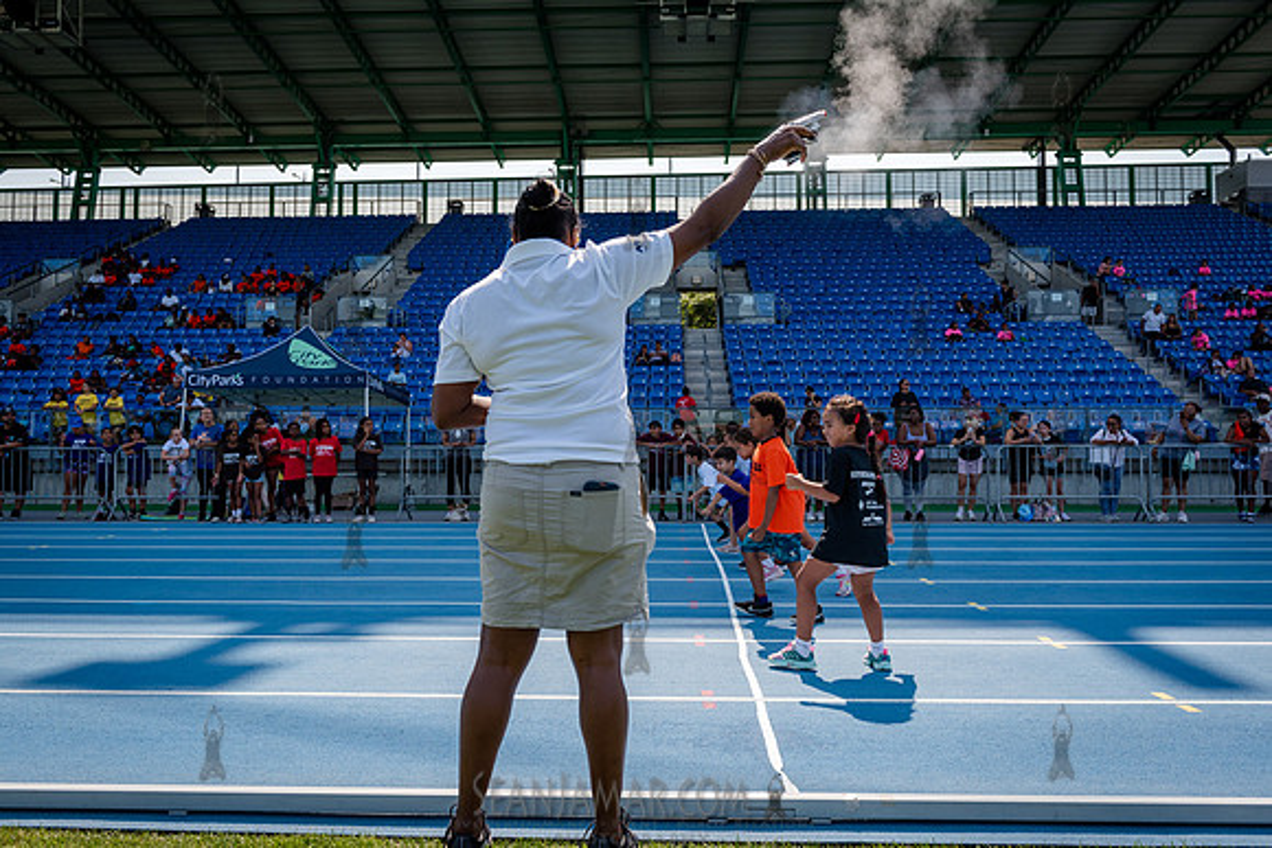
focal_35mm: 28
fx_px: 985
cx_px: 624
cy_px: 424
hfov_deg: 65.7
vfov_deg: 46.6
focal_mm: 27
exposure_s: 1/1000
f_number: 5.6
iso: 400
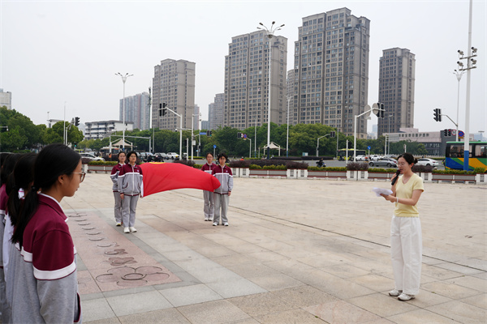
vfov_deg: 43.6
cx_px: 244
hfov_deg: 61.9
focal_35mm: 30
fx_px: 406
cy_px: 162
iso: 100
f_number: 9
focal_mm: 30
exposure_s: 1/160
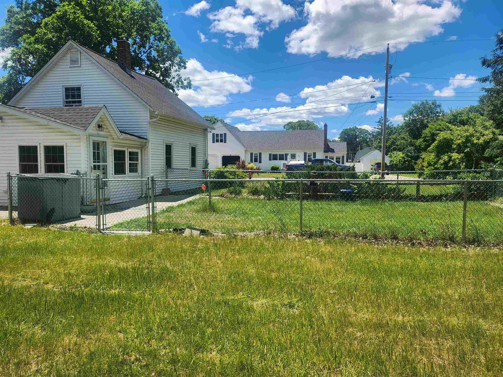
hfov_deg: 71.6
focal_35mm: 24
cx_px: 252
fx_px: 349
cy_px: 188
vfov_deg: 56.8
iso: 50
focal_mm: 5
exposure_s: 1/2664
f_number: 1.8
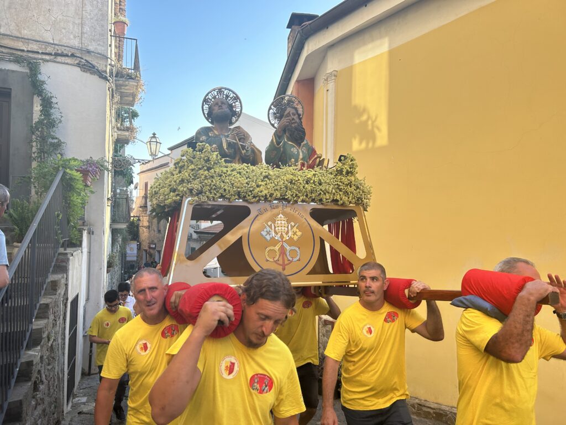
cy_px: 212
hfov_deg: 67.3
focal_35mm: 26
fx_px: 425
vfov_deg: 53.1
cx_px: 283
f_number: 1.5
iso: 50
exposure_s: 1/646
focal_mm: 5.7
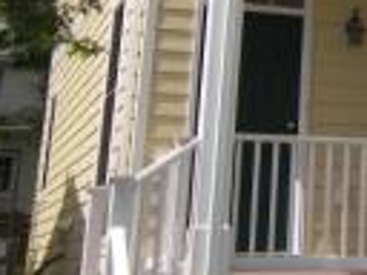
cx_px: 556
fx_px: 1039
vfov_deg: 14.2
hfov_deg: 17.8
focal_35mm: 98
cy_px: -132
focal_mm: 5.9
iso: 50
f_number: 2.8
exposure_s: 1/1000
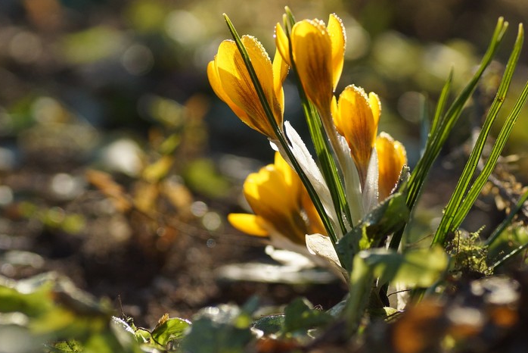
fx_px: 2553
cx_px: 335
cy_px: 155
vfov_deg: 7.9
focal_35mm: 174
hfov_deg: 11.8
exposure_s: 1/2000
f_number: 4.5
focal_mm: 90
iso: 500
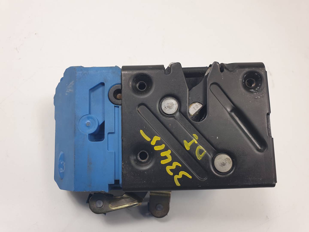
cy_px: 116
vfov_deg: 53.1
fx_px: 232
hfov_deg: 67.3
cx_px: 154
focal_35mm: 26
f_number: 2.4
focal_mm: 4.3
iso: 50
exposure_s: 1/196
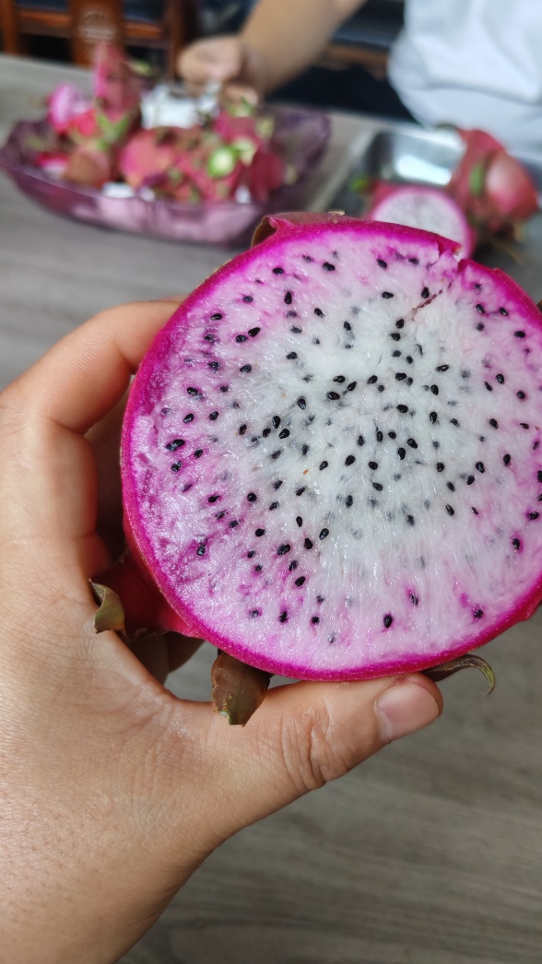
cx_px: 341
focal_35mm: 30
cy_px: 476
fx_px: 767
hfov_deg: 38.7
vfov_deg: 64.3
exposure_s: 1/100
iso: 250
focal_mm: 5.52
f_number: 1.95
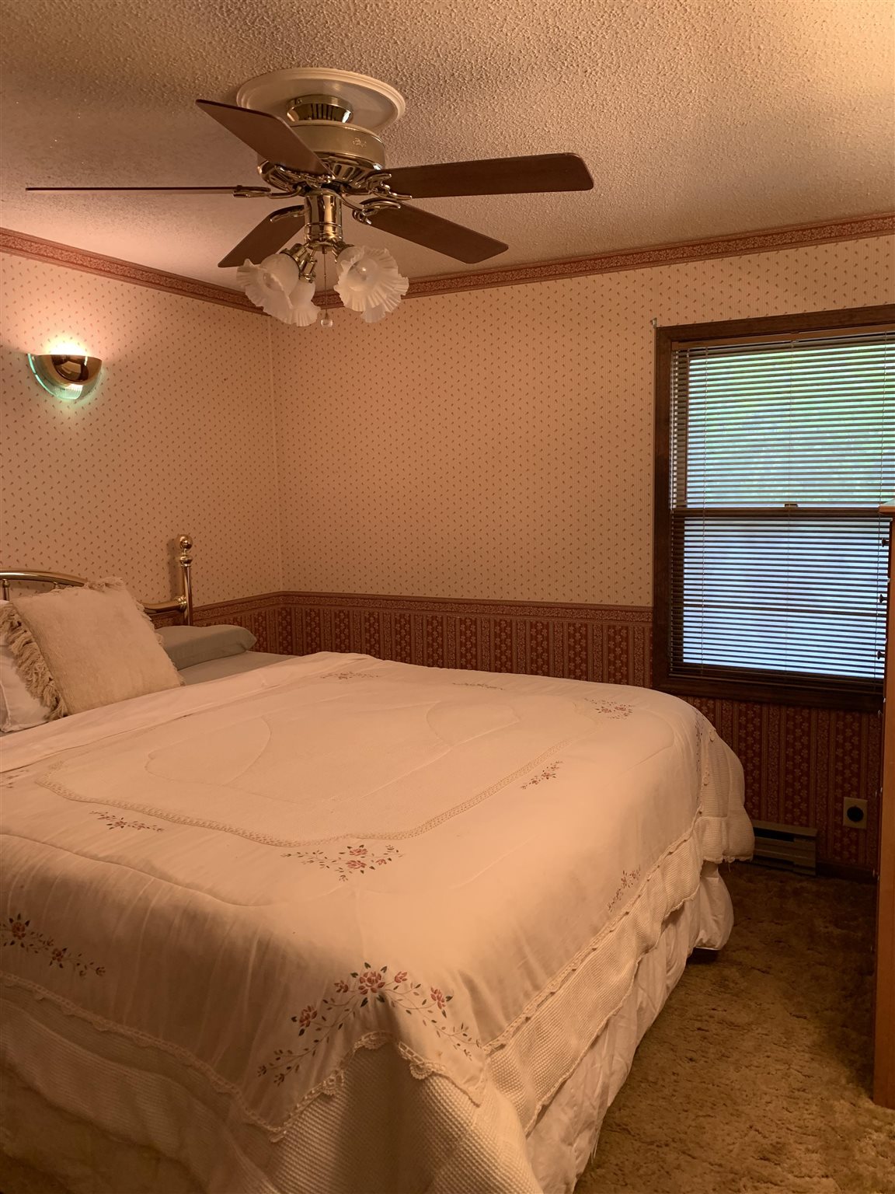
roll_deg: +2.2
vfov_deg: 67.3
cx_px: 448
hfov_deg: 53.1
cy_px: 597
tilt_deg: -5.3
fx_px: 896
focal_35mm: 26
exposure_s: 1/60
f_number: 1.8
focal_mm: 4.25
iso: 125
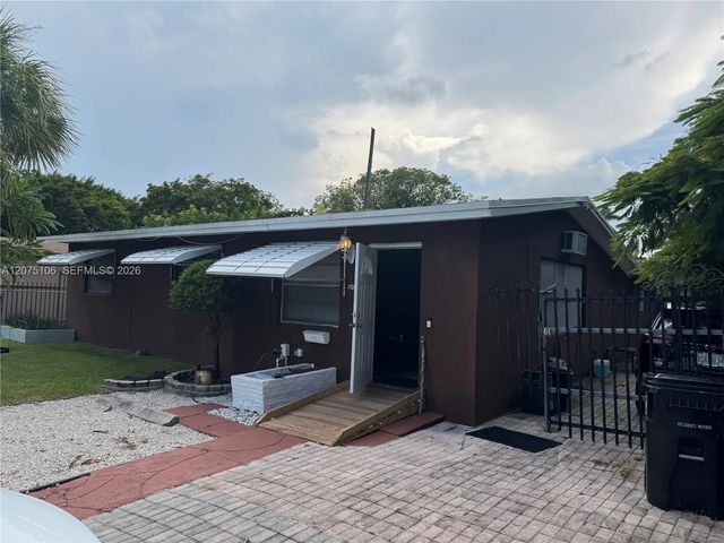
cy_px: 272
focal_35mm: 24
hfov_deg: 71.6
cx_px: 362
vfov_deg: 56.8
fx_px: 502
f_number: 1.78
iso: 80
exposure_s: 1/3413
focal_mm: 6.76
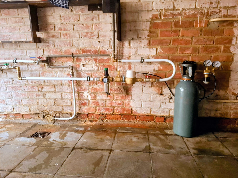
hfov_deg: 73.9
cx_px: 119
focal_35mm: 23
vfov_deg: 58.9
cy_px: 89
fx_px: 158
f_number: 1.8
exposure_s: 1/119
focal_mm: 5.54
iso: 50
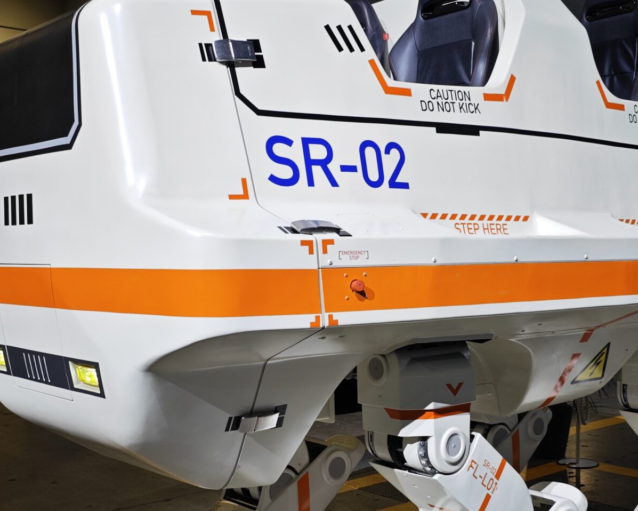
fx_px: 906
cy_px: 316
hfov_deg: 38.7
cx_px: 356
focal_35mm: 48
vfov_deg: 31.3
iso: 200
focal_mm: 8.7
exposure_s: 1/100
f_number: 1.9
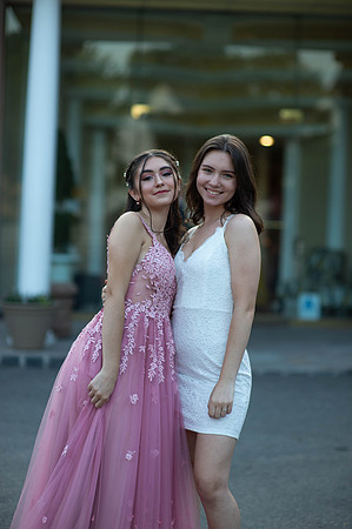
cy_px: 264
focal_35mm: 85
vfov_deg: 23.9
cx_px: 176
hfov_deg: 16.0
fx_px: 1249
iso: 250
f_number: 2
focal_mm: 85
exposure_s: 1/1000
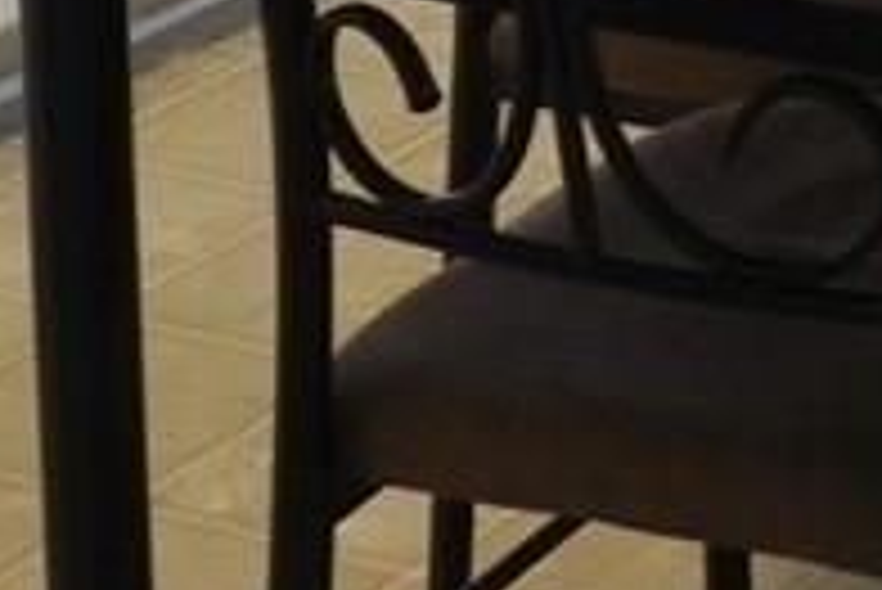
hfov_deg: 9.5
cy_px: -937
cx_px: 1786
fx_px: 4928
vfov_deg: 6.4
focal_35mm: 201
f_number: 3.2
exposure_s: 1/30
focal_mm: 6.6
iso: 281
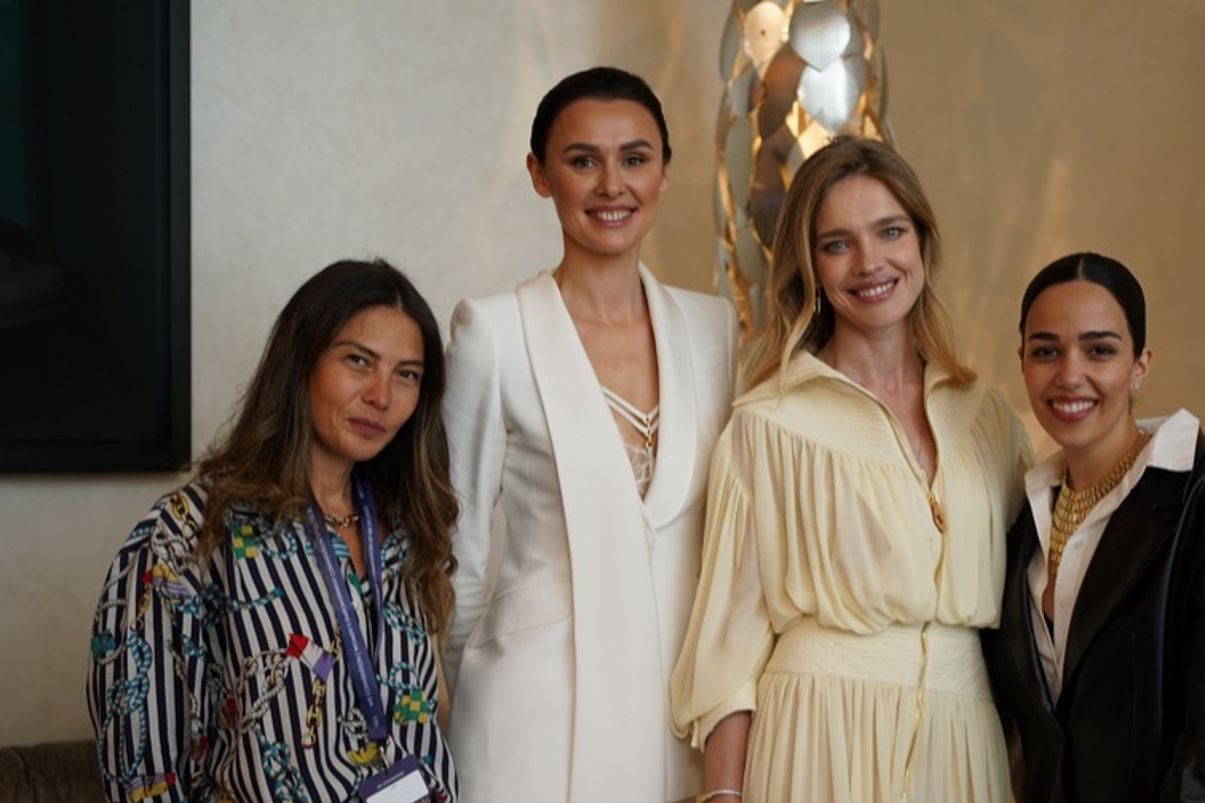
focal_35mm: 51
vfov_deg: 26.4
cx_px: 701
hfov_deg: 38.8
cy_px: 508
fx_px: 1707
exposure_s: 1/160
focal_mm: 35
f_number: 2.2
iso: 250
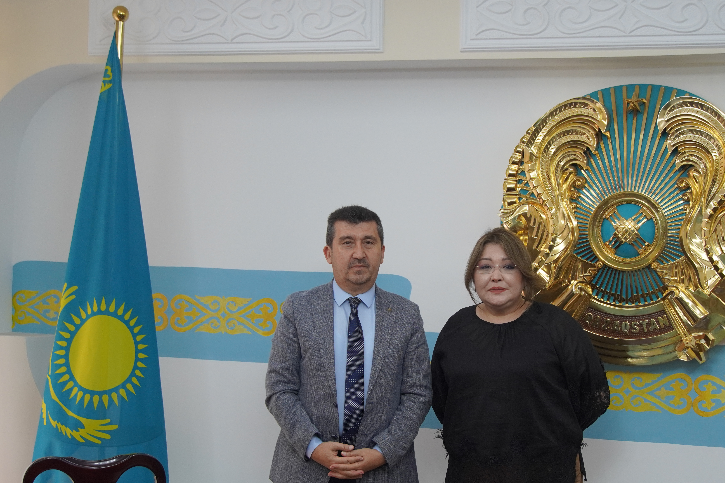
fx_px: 1362
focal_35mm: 68
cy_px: 293
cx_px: 400
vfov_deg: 20.1
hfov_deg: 29.8
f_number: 4.5
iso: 640
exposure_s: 1/160
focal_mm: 35
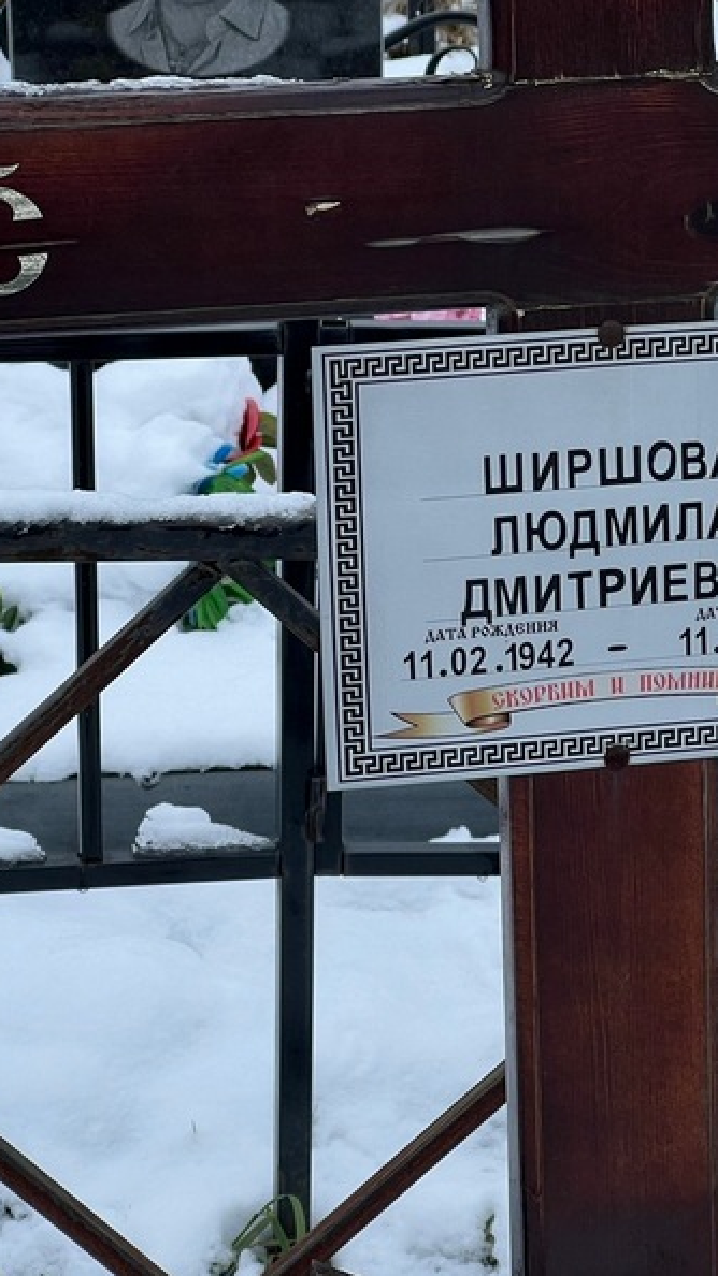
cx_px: 561
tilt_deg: -19.0
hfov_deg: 10.7
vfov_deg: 18.9
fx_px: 3826
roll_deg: +0.7
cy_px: 636
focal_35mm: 113
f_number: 2.8
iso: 32
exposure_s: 1/118
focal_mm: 9
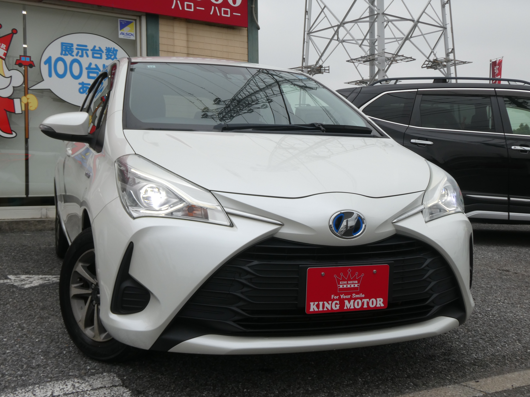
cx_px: 265
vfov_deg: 36.0
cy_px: 198
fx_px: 612
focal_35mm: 40
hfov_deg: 46.8
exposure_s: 1/125
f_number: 5.6
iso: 80
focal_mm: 7.2
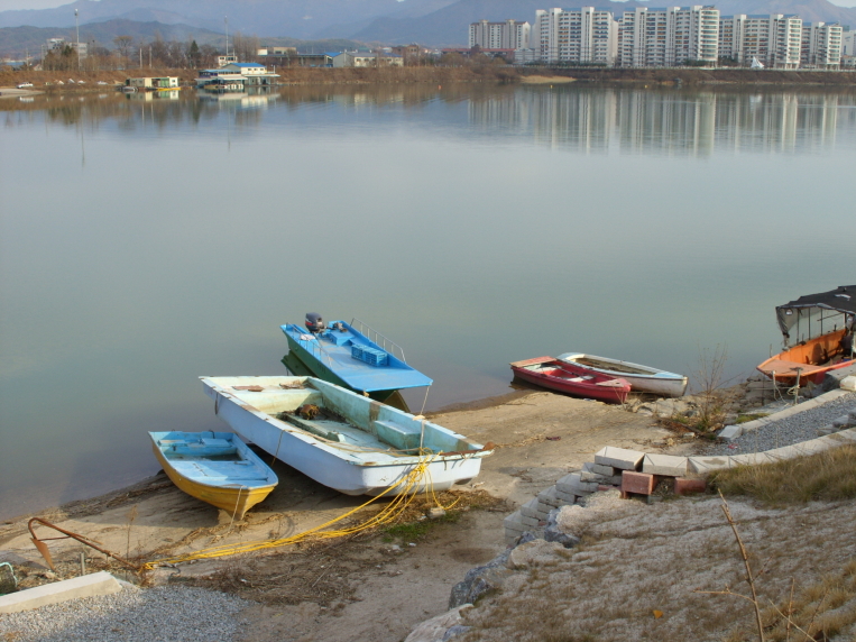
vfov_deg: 30.3
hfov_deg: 39.7
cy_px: 321
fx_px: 1187
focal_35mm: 48
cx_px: 428
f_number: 6
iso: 50
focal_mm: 9.87
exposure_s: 1/161
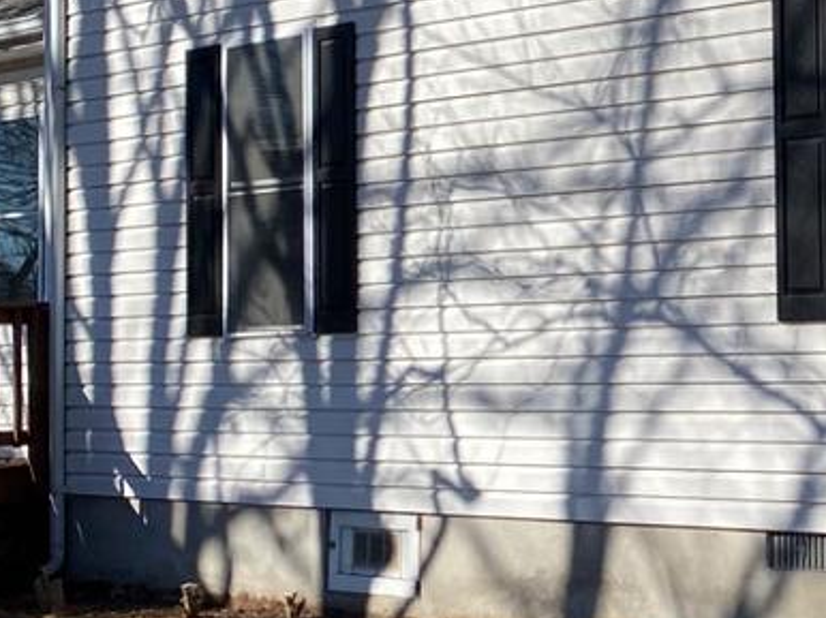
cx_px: 1001
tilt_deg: +2.8
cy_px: 289
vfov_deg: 15.2
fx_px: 2313
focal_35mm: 97
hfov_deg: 19.1
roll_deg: +0.4
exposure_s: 1/4808
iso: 32
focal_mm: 4.25
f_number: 1.8
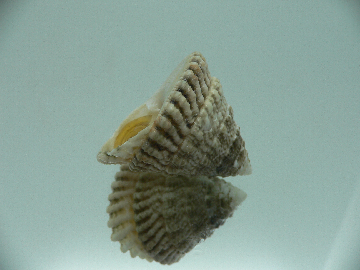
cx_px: 180
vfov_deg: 40.7
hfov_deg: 52.6
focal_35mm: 35
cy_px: 135
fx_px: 364
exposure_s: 1/60
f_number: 2.8
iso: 80
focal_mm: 4.6
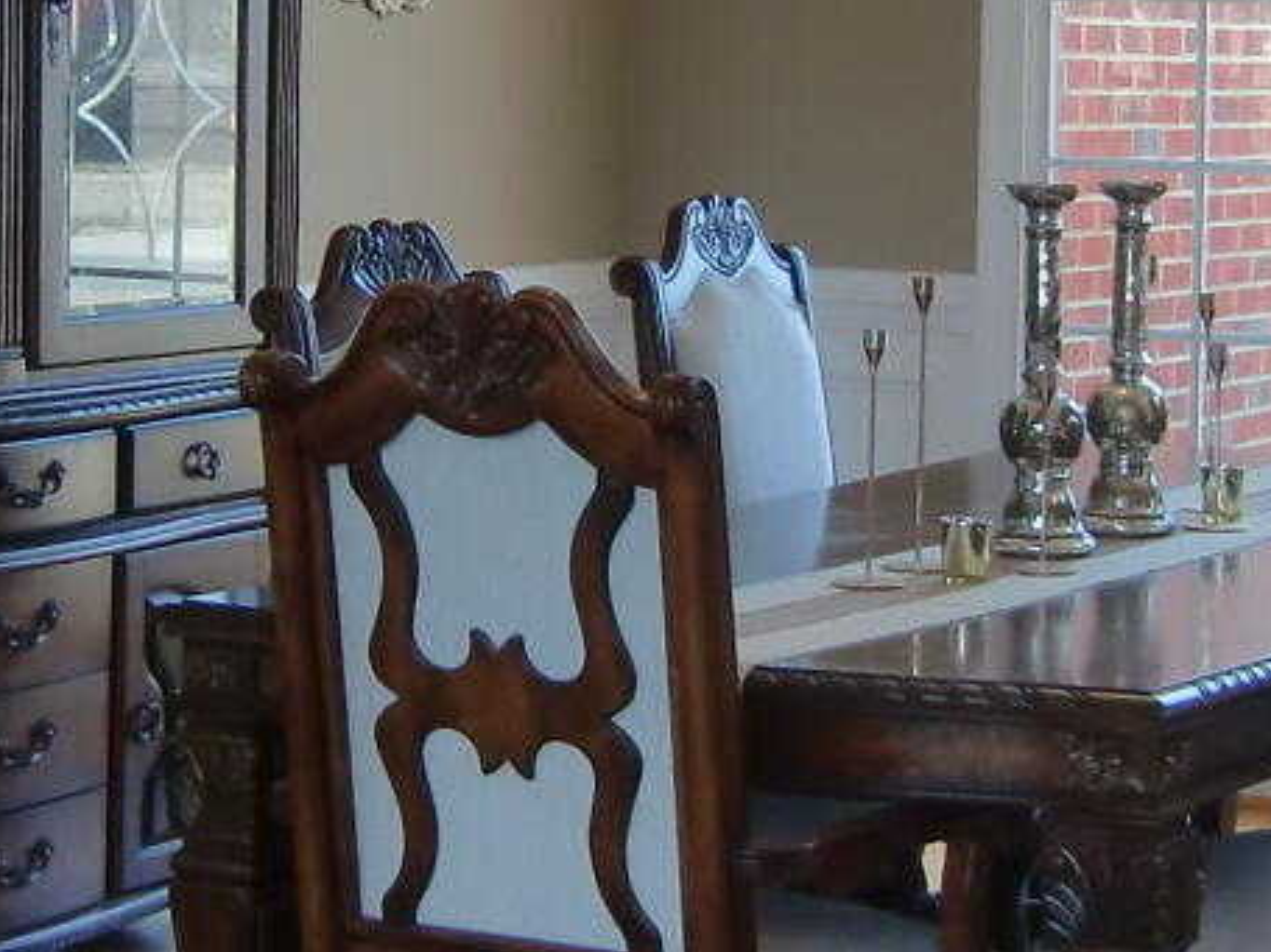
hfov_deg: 18.2
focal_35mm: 108
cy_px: 173
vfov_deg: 13.6
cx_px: 656
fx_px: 3964
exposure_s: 1/60
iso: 100
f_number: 3.2
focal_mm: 4.3
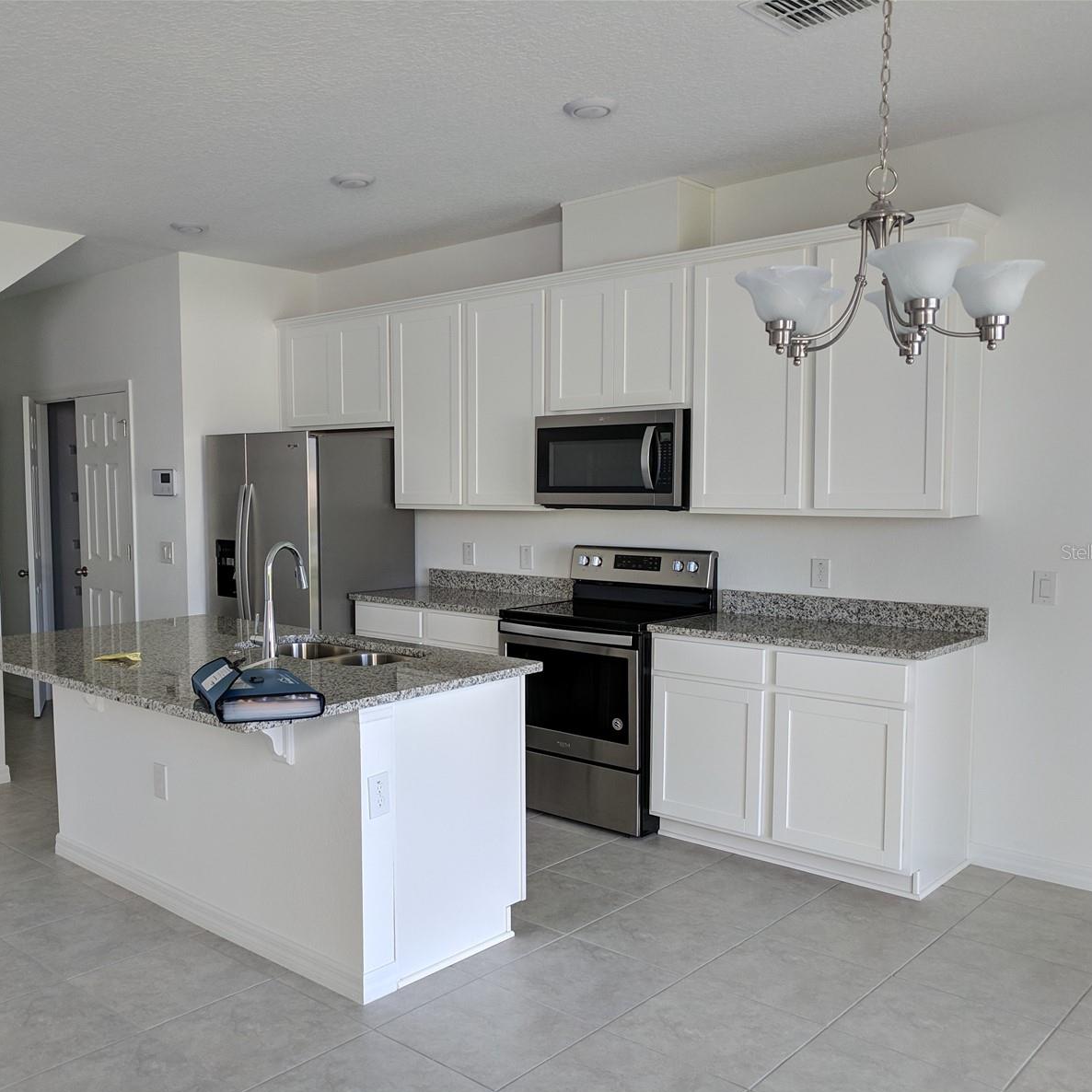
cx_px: 412
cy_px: 552
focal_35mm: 31
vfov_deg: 52.5
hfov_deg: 52.0
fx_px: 1106
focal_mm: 4.67
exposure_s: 1/125
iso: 126
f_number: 2
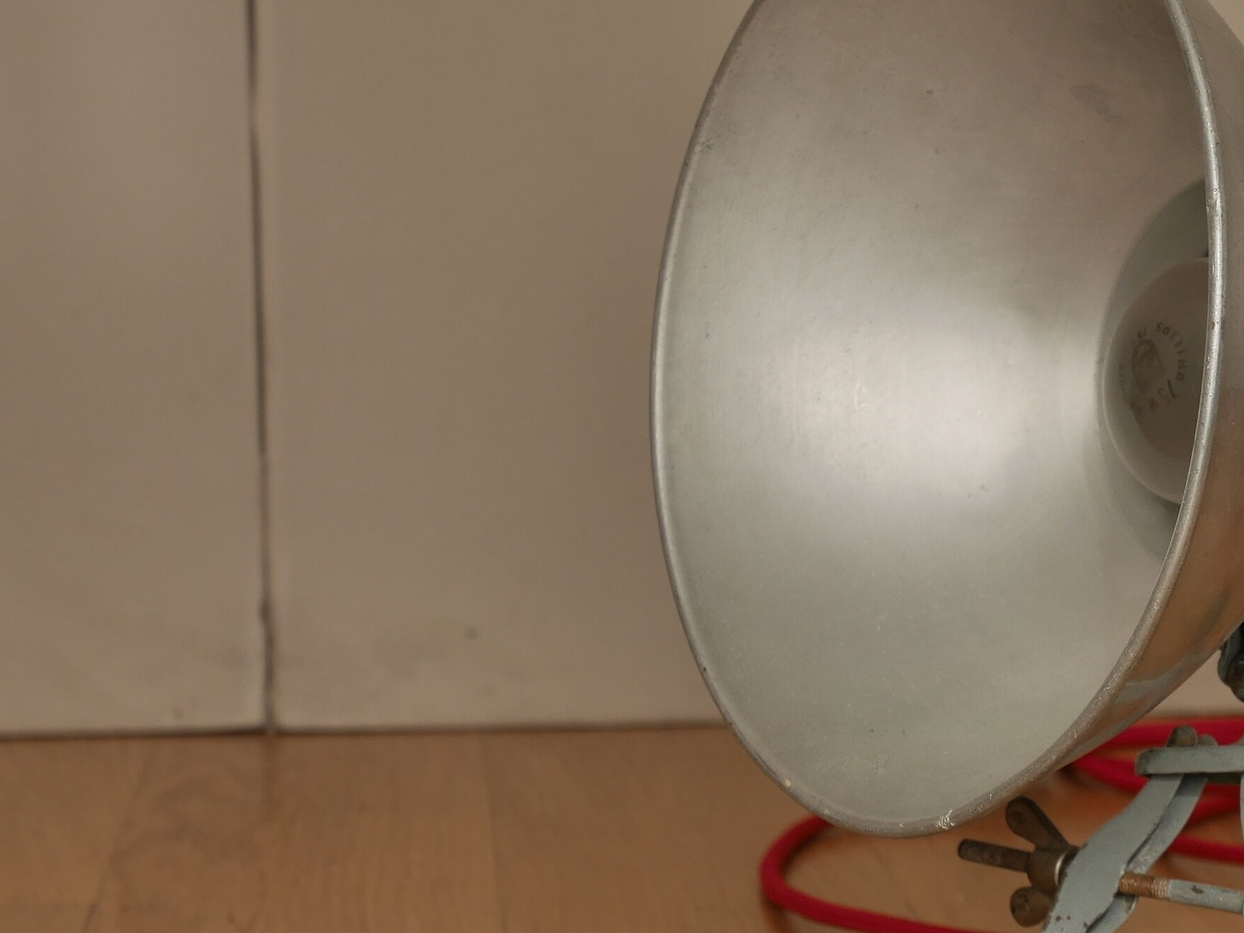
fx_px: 4205
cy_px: 542
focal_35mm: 117
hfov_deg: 16.6
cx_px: 1105
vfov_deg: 12.7
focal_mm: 32
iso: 200
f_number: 5.6
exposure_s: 1/100
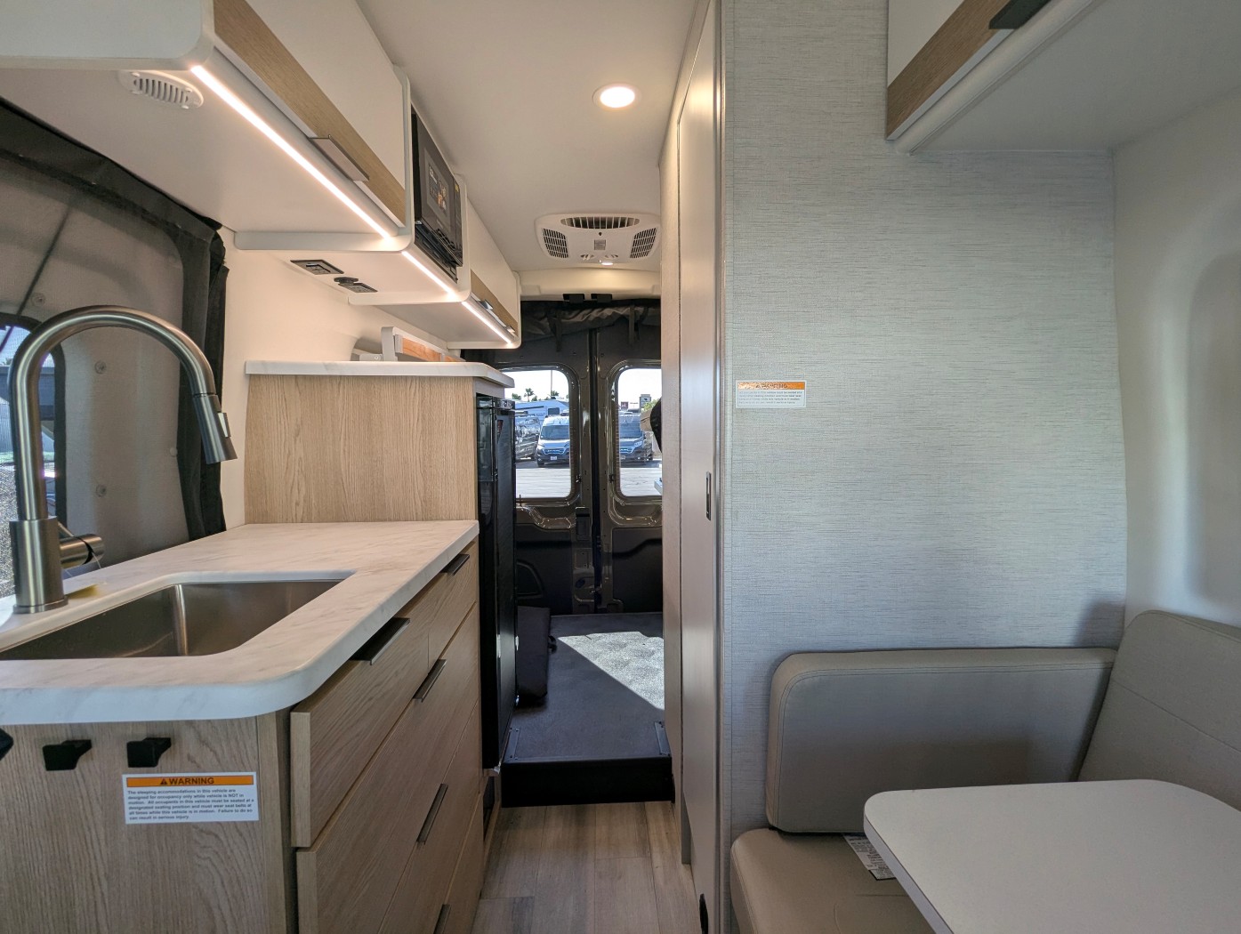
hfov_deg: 94.4
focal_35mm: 16
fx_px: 574
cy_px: 467
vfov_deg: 78.2
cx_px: 620
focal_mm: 2.35
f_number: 2.2
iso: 53
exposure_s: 1/157
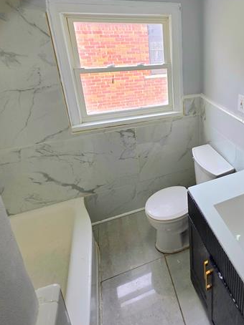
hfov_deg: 56.7
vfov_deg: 73.7
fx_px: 207
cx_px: 194
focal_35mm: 22
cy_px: 105
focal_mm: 2.2
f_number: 1.9
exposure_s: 1/120
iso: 50
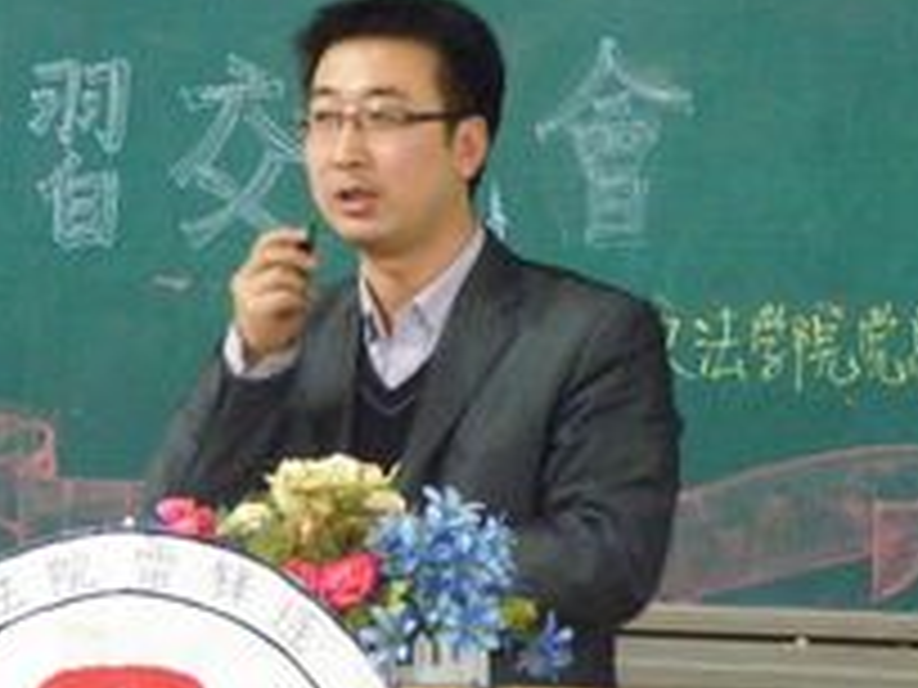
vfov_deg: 5.9
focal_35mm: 253
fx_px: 6709
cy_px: 110
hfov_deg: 7.8
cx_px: 351
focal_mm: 21.92
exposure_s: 1/13
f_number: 4.2
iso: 800
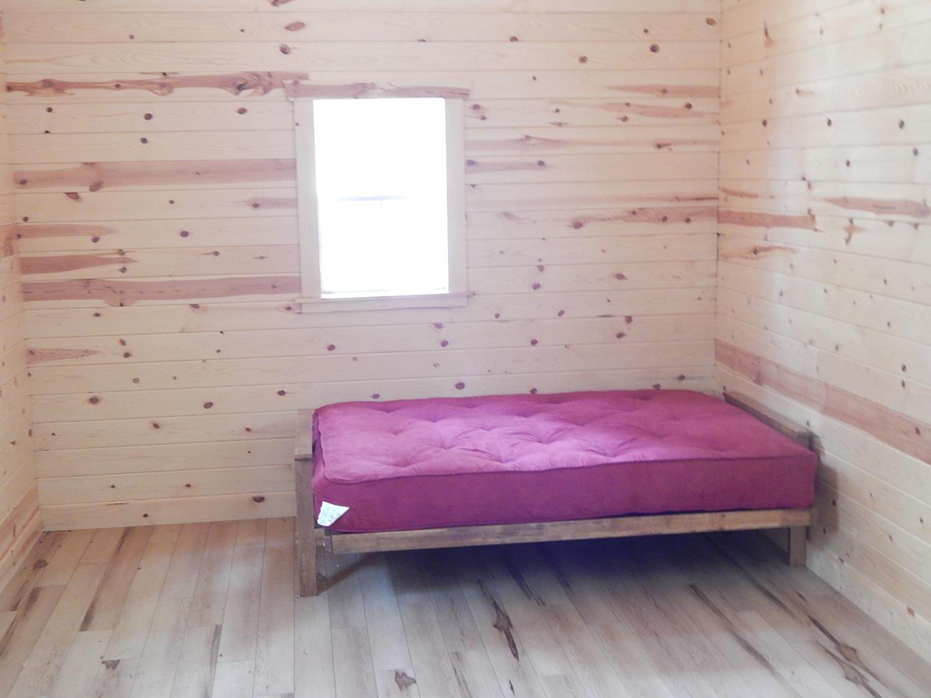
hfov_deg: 43.9
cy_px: 349
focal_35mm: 43
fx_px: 1156
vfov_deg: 33.6
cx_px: 466
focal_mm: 7.7
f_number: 3.6
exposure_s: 1/8
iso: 400
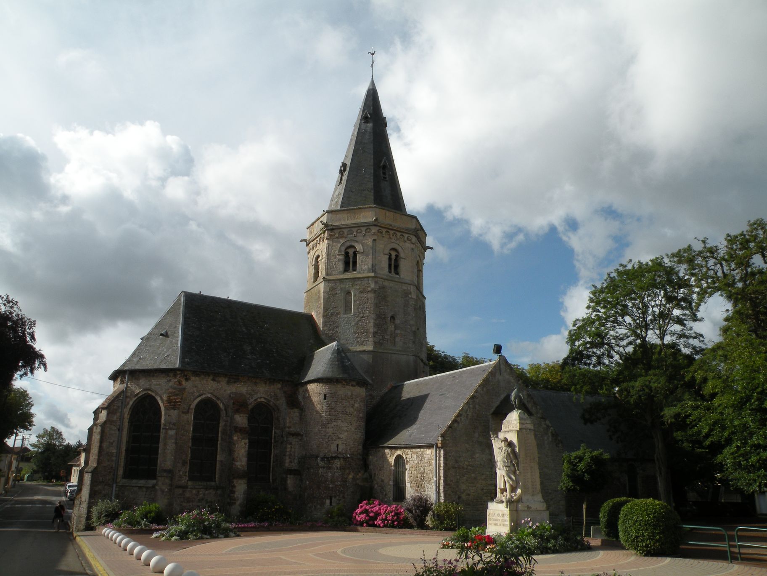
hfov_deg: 65.3
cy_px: 288
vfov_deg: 51.4
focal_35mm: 27
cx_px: 384
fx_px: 598
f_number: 7.1
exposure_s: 1/259
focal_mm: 4.7
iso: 64
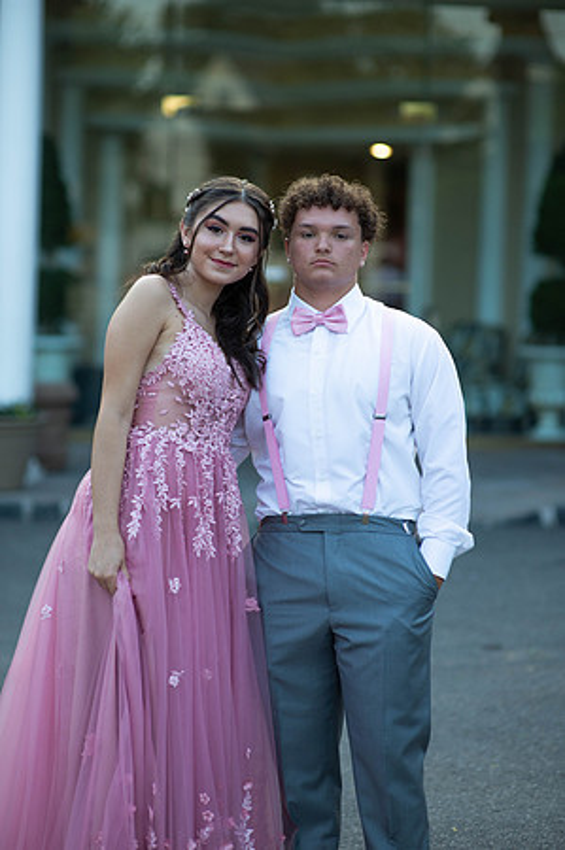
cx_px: 282
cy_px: 425
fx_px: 2006
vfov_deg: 23.9
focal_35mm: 85
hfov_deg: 16.0
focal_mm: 85
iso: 250
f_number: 2
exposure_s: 1/1000
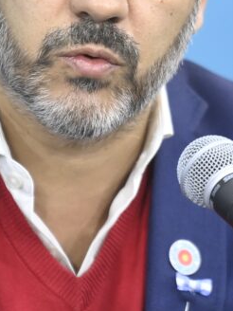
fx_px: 5385
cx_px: -33
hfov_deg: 2.5
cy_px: 39
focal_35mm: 600
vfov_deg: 3.3
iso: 3200
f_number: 3.2
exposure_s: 1/400
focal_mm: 200
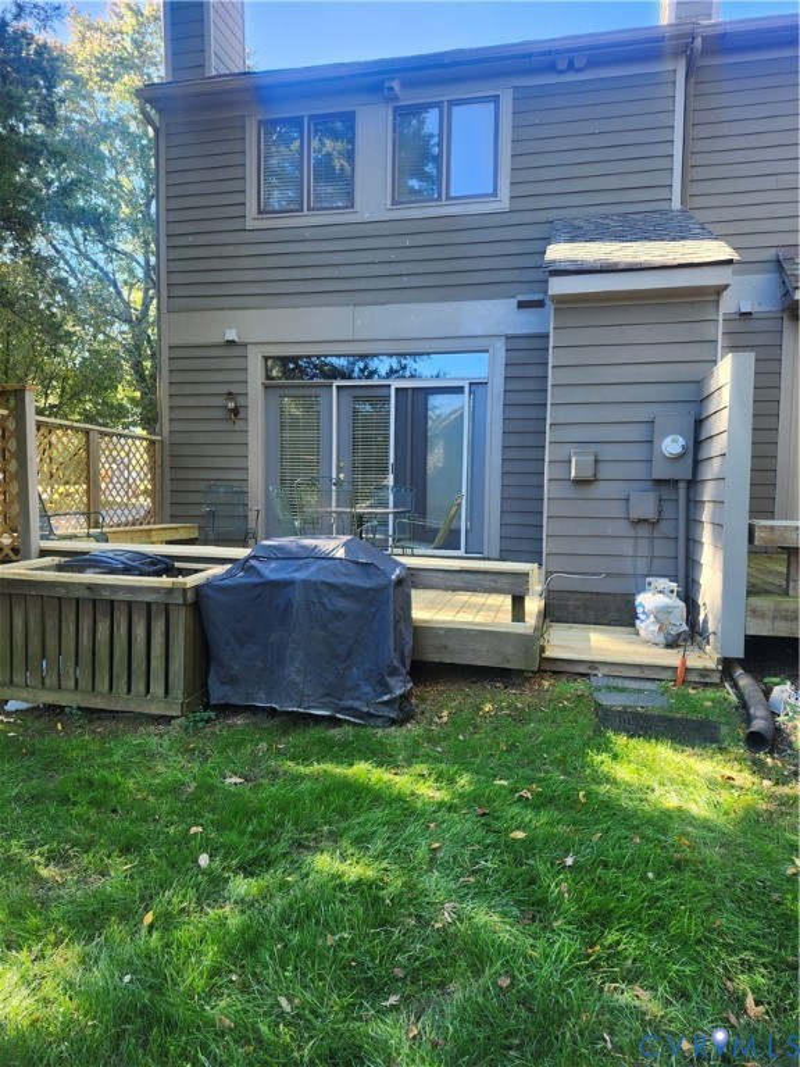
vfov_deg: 73.9
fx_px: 709
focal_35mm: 23
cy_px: 534
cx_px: 400
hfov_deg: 58.9
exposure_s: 1/60
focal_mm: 5.54
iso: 25
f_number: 1.8
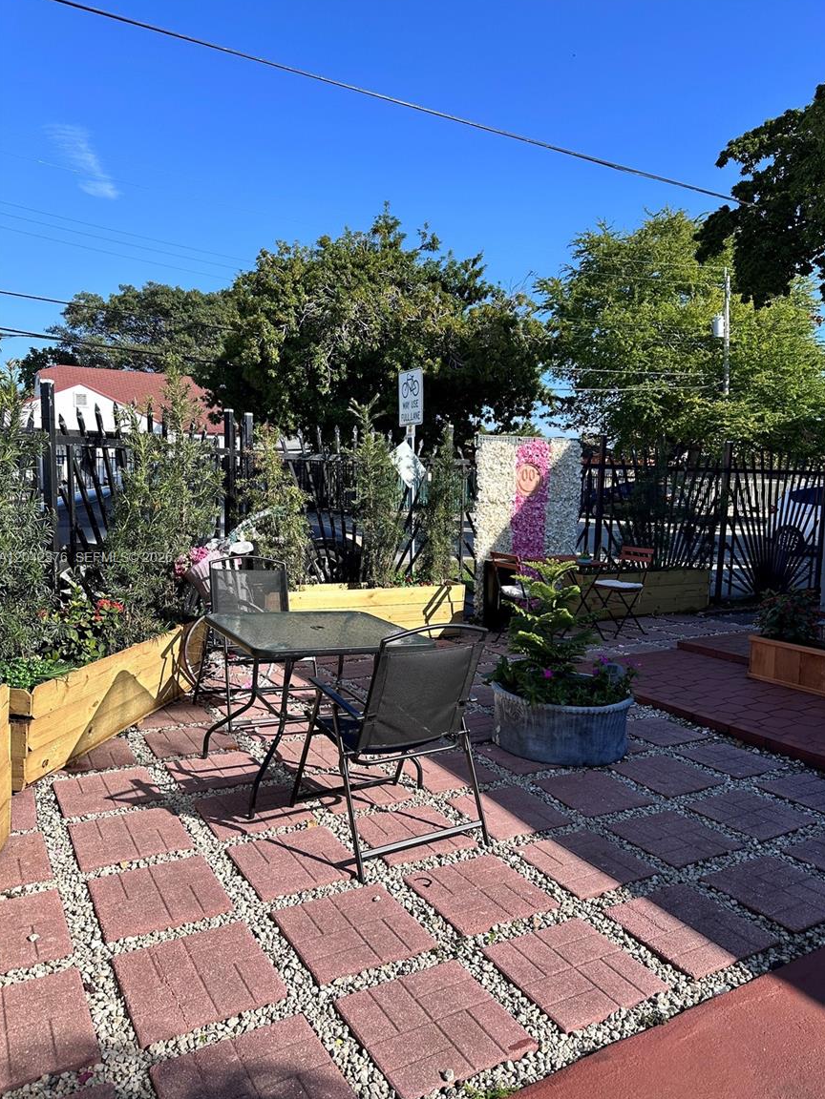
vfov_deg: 69.4
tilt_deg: -5.6
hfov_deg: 54.9
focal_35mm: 25
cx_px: 426
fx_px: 794
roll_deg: -1.6
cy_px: 559
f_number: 1.78
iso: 80
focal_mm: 6.86
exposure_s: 1/3356
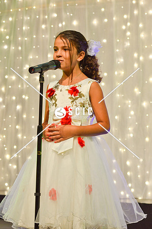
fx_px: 666
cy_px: 114
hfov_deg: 13.0
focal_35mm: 105
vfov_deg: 19.5
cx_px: 76
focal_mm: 70
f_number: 4
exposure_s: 1/60
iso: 400
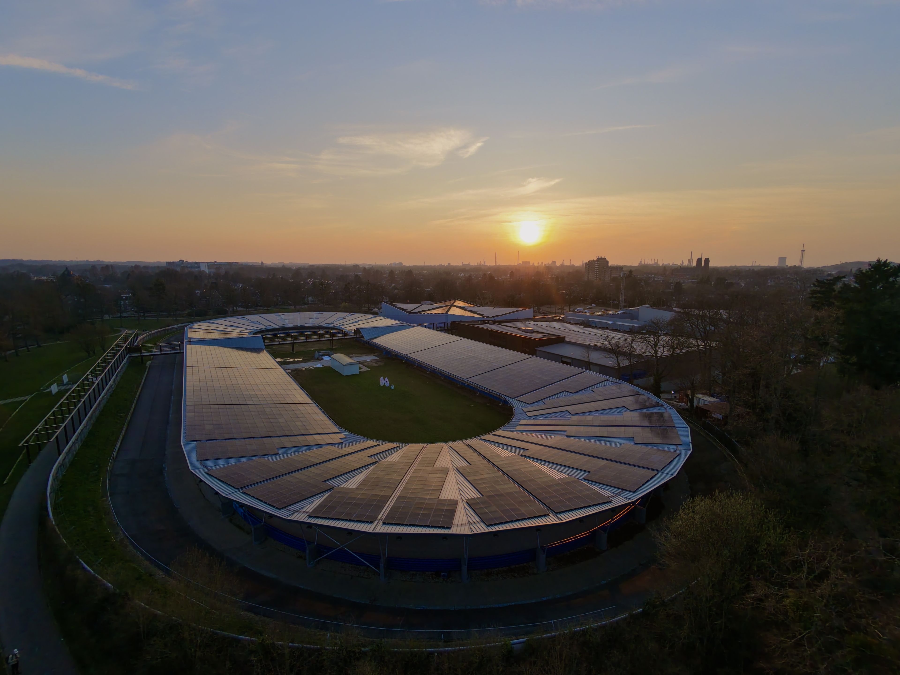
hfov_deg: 94.5
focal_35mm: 16
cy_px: 338
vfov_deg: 78.1
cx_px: 450
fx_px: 416
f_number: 2.2
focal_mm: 3.05
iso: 100
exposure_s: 1/250
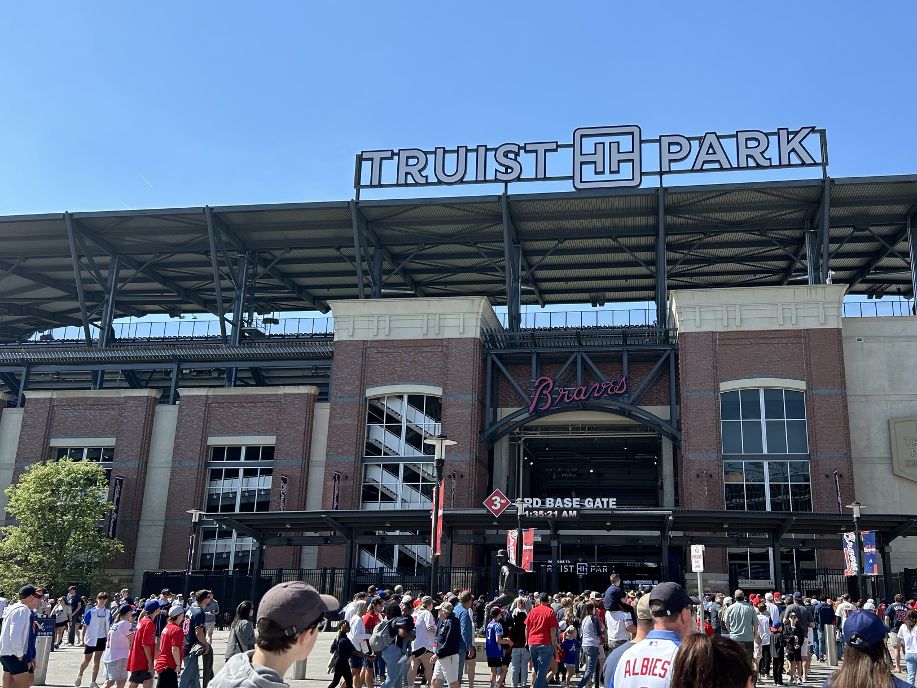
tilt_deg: +13.1
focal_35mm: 32
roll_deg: -0.5
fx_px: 848
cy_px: 374
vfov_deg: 44.1
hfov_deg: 56.5
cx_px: 538
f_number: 1.5
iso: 50
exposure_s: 1/2165
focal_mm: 5.7
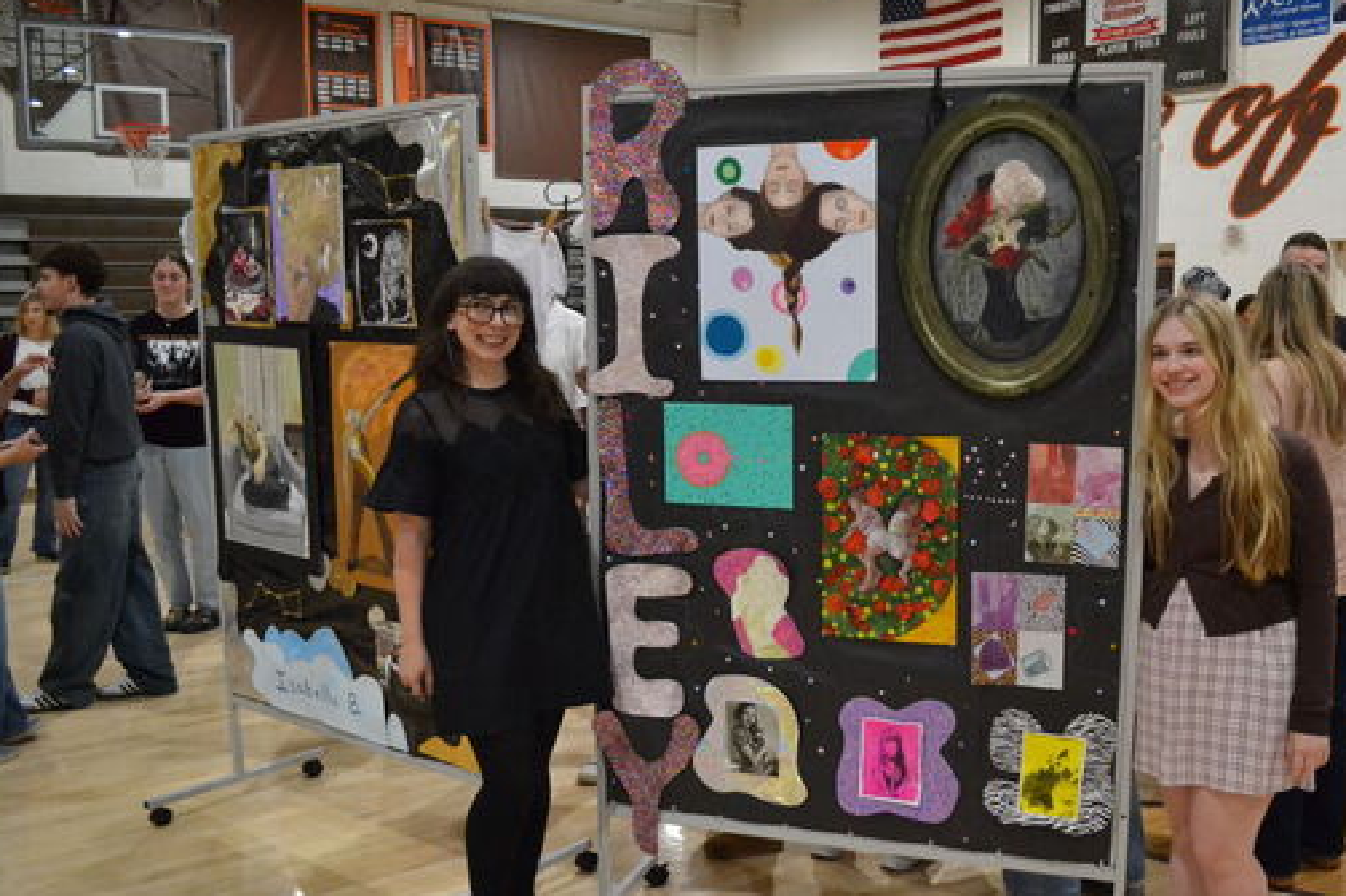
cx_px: 820
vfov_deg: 39.9
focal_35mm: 33
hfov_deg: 56.7
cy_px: 487
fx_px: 1233
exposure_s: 1/400
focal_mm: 18
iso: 3200
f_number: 3.5
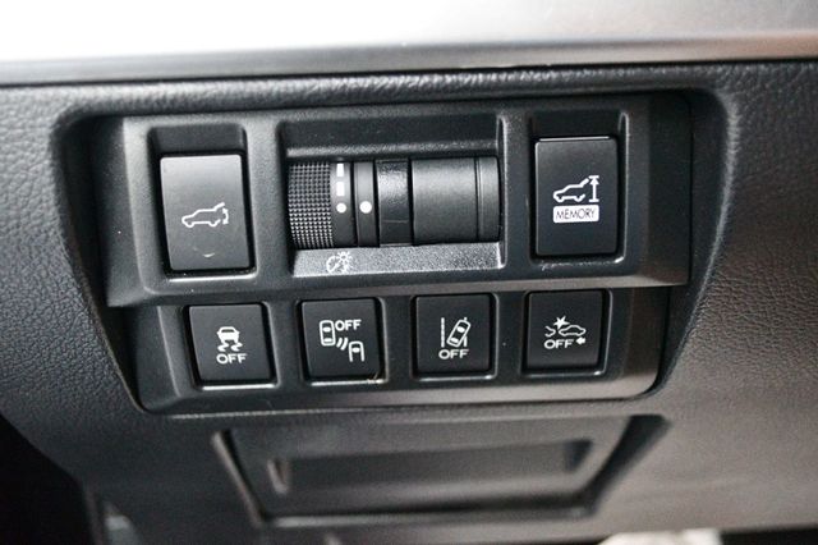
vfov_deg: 28.0
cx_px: 409
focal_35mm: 48
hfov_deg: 41.1
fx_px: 1090
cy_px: 272
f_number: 4.8
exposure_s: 1/40
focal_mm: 32
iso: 12800
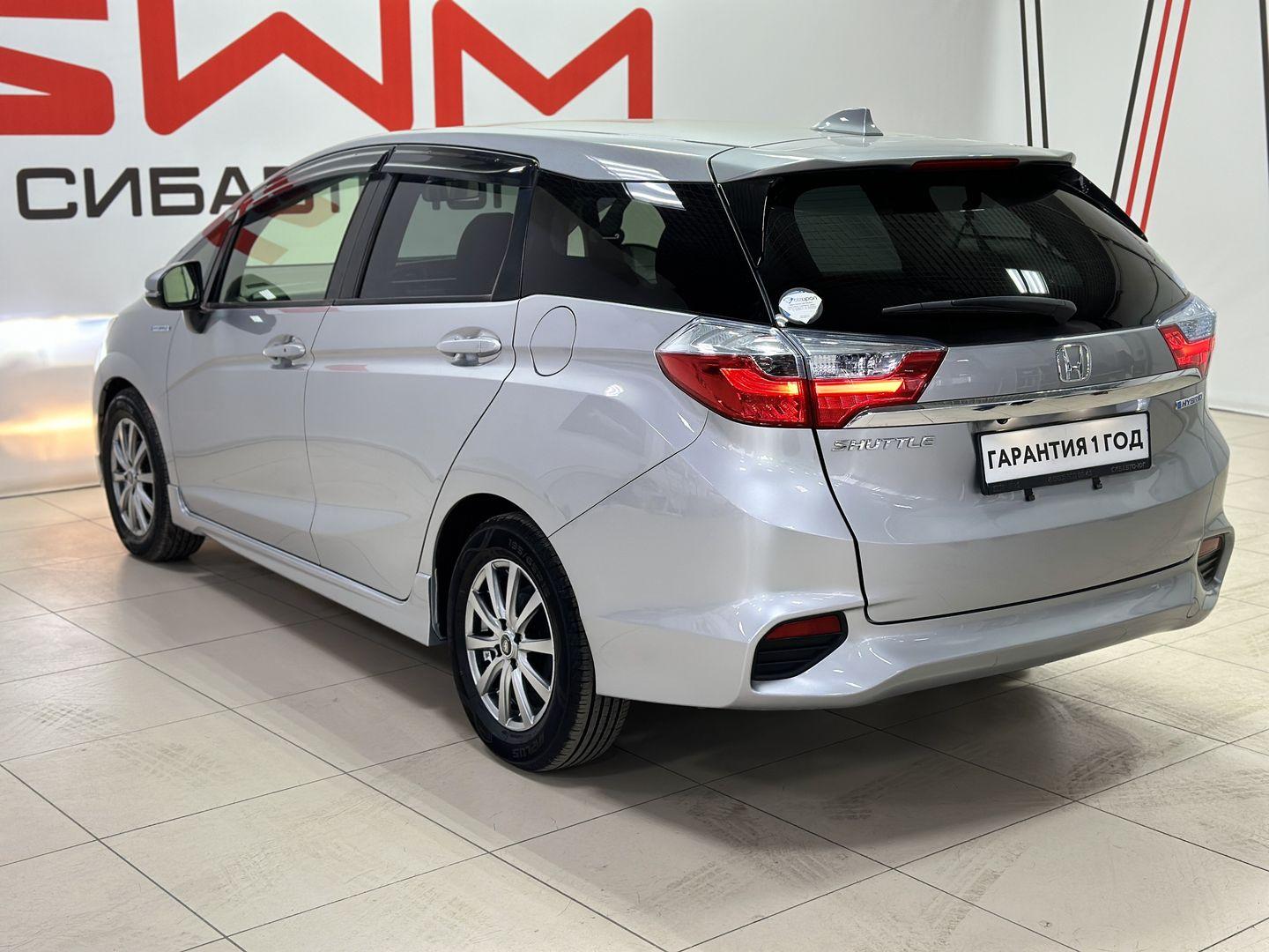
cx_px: 634
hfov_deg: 39.7
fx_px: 1760
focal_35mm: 48
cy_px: 476
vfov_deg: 30.3
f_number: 1.78
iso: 125
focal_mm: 6.86
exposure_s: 1/100
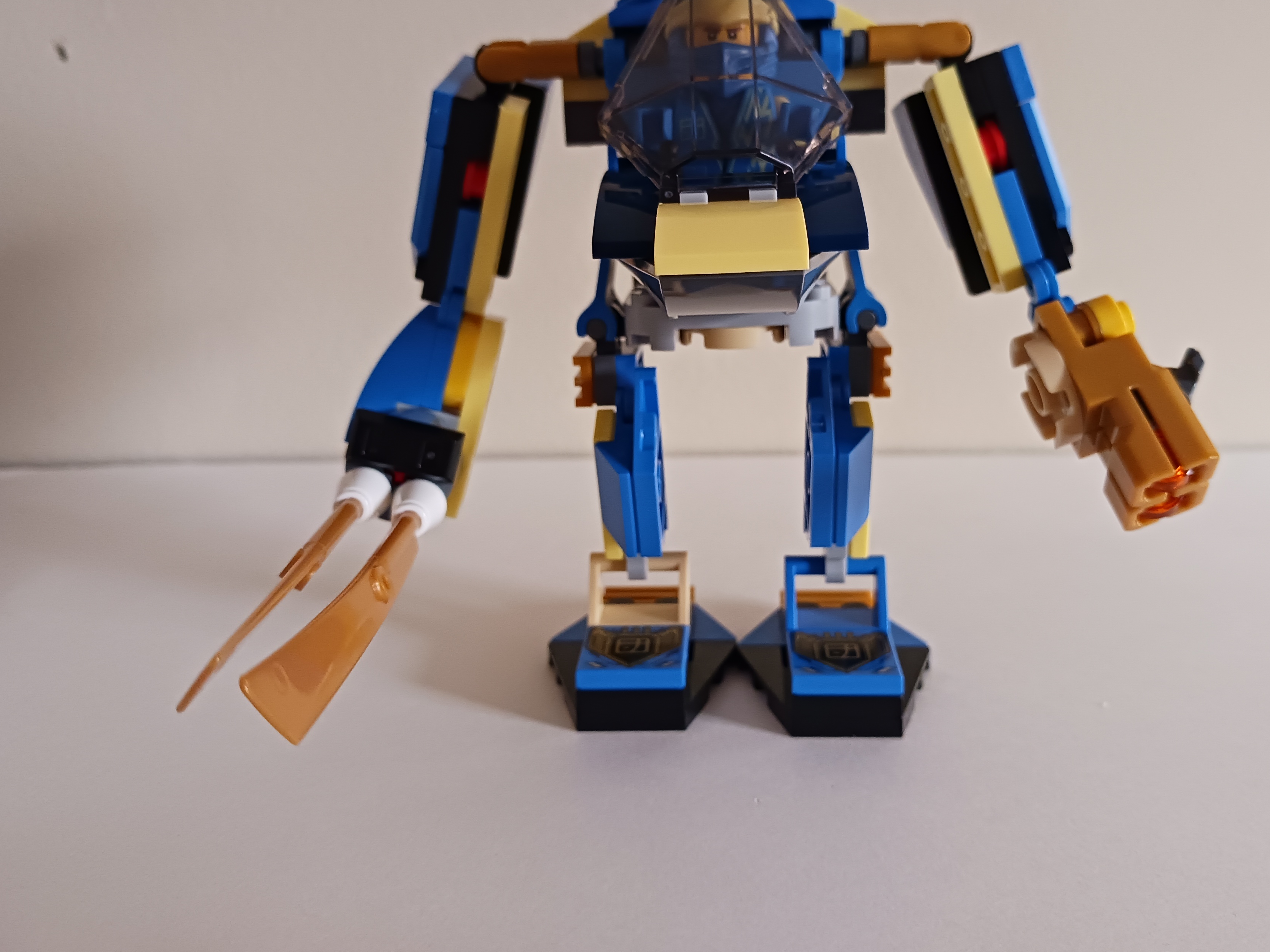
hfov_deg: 55.2
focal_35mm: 33
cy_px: 411
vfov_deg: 42.9
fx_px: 1211
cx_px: 714
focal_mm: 4
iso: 500
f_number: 1.8
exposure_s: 1/20
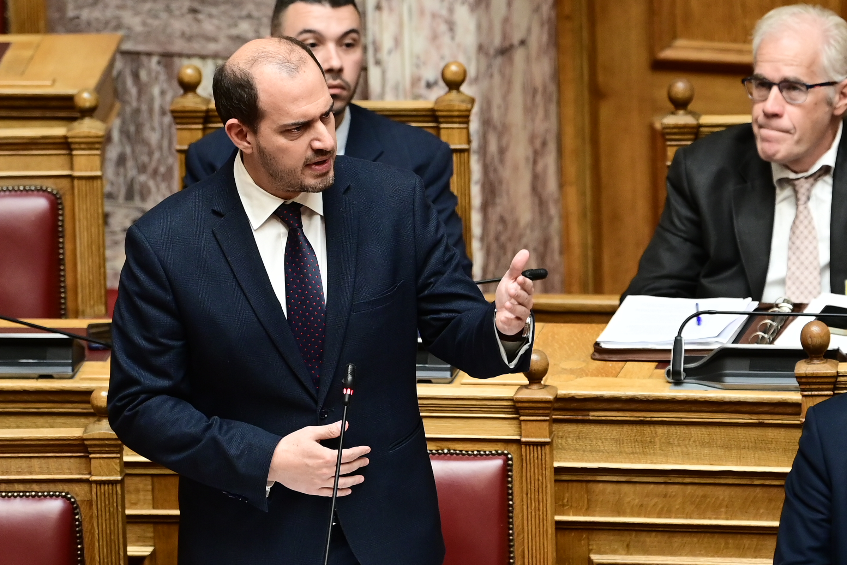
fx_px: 6352
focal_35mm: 270
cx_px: 424
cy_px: 282
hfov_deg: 7.6
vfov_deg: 5.1
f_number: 3.2
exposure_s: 1/250
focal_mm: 180
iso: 800
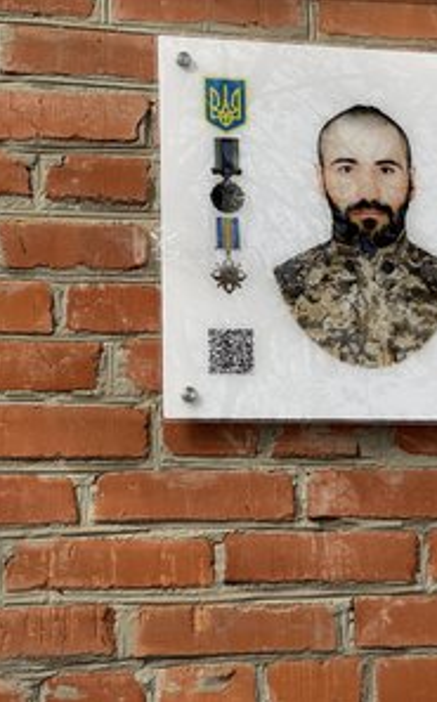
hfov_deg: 11.7
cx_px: 463
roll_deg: +2.6
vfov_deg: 19.0
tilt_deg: +12.9
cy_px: 352
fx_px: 2101
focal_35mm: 110
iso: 25
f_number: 2.8
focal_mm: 9
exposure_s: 1/747
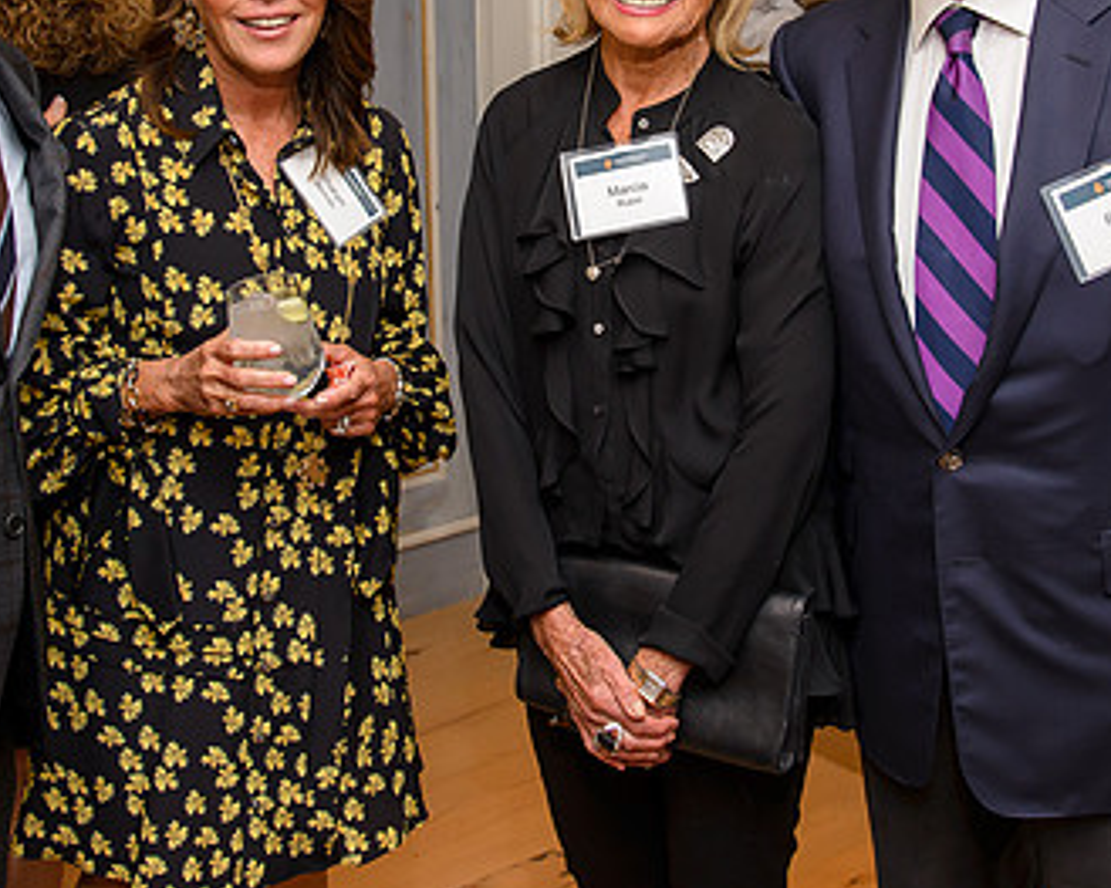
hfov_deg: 33.0
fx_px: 1874
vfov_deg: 26.2
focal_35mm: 57
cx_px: 574
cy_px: 197
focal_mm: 31
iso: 800
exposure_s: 1/40
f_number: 5.6
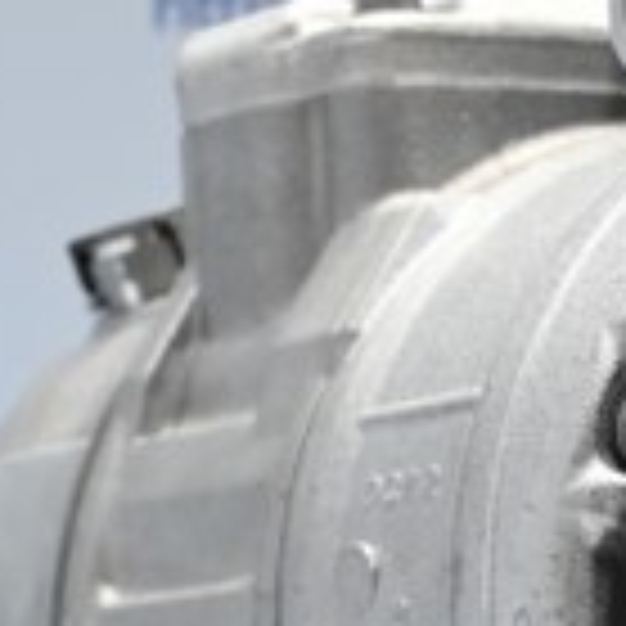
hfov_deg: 7.7
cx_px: 635
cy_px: 572
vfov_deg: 7.8
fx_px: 4600
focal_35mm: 225
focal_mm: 41
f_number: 5.6
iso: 2000
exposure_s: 1/60
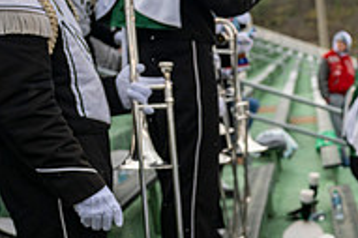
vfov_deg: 18.5
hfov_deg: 22.5
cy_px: 183
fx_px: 725
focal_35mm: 73
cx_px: 542
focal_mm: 24
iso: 160
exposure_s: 1/500
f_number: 2.8
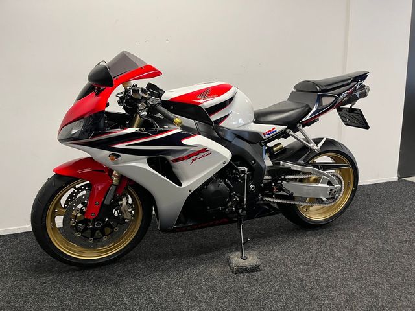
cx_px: 208
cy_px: 156
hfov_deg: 67.3
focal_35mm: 26
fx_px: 312
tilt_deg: -11.7
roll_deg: +1.2
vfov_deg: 53.1
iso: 100
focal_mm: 5.1
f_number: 1.6
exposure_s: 1/50
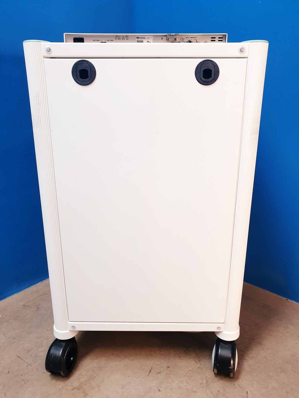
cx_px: 150
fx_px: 299
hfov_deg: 53.1
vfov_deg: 67.3
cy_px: 199
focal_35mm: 26
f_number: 2.4
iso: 200
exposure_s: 1/50
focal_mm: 4.3
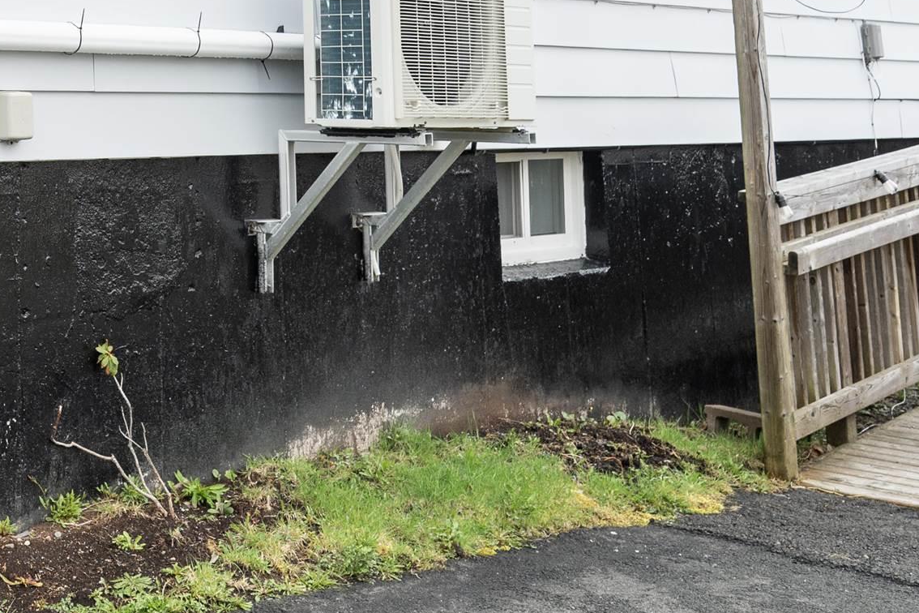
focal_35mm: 65
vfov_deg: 19.3
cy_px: -194
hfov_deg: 28.1
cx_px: -98
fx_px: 1659
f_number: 5.6
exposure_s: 1/500
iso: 200
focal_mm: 24
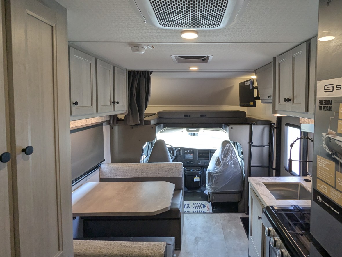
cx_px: 198
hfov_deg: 84.0
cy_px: 111
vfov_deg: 68.4
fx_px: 188
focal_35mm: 19
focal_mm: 2.35
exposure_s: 1/152
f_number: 2.2
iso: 302
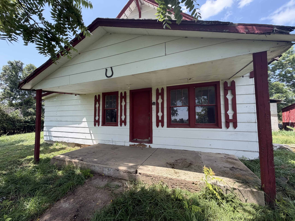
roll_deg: +0.7
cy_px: 110
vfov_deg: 85.7
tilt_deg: +2.2
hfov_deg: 102.1
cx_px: 148
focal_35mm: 14
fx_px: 119
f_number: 2.2
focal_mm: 2.22
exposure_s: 1/458
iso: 64
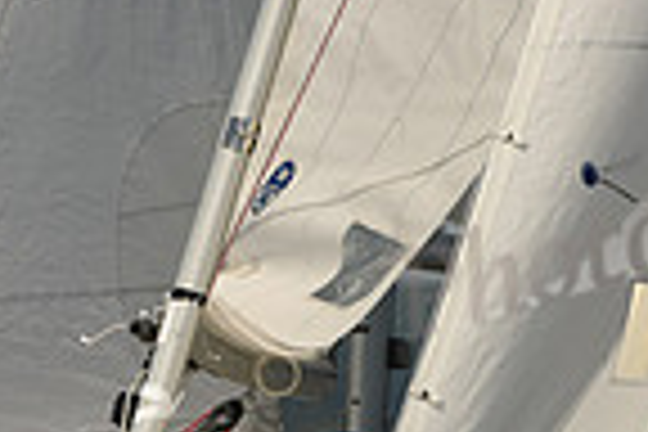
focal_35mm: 1610
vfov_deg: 0.9
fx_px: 28978
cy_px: 520
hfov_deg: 1.3
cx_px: 166
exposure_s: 1/1000
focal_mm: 400
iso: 250
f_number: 8
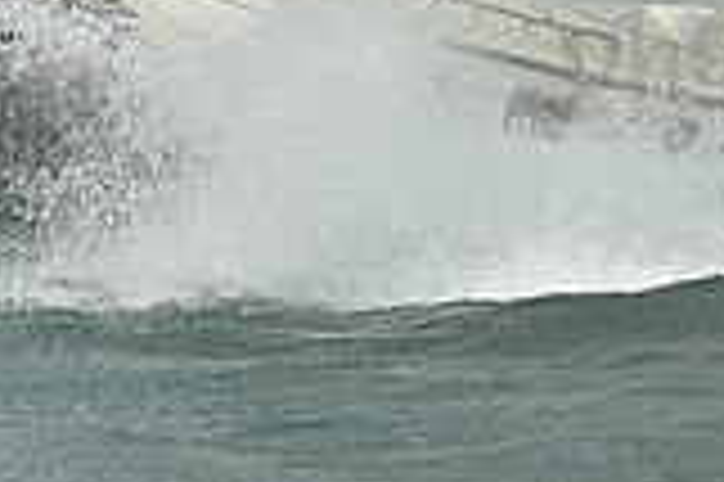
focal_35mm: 306
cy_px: -164
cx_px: 328
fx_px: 6148
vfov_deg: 4.5
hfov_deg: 6.7
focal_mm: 85
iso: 320
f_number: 10
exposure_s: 1/1250
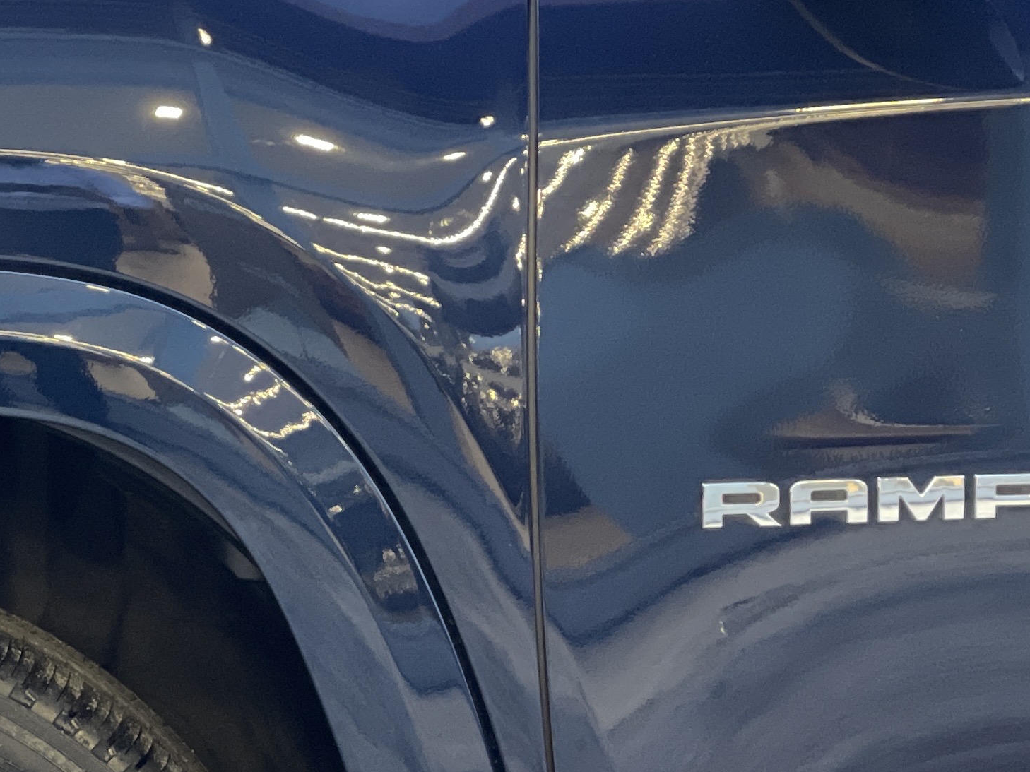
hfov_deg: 11.1
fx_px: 5266
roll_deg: -1.3
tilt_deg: -8.5
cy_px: 773
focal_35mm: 177
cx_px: 167
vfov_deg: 8.3
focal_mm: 7.5
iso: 400
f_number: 2.2
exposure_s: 1/20
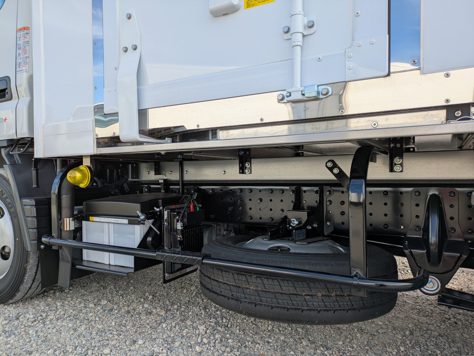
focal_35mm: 25
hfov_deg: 69.4
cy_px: 178
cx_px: 237
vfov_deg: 54.9
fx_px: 342
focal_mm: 5.43
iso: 50
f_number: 1.89
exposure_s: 1/1093
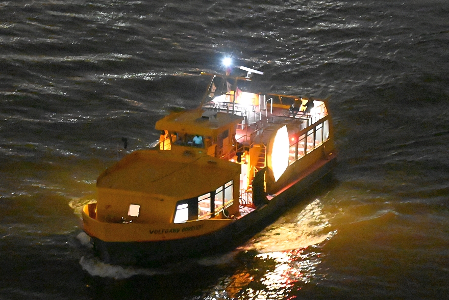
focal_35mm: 114
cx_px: 213
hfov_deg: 17.9
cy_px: 164
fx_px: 1423
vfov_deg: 12.1
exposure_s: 1/25
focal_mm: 98
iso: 51200
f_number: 4
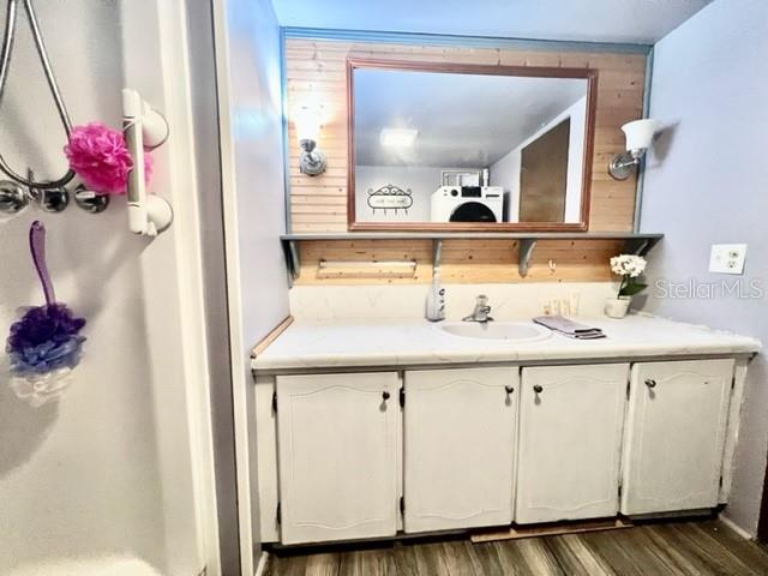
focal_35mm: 13
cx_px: 384
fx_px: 288
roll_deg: +0.0
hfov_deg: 106.2
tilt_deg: -6.7
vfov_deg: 89.9
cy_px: 288
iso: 400
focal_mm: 1.57
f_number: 1.8
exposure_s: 1/60
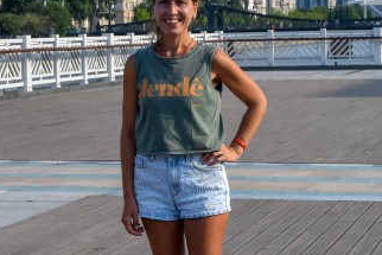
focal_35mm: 126
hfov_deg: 16.3
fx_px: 1334
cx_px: 170
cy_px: 72
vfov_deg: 10.9
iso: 400
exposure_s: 1/1500
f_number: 6.7
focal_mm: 25
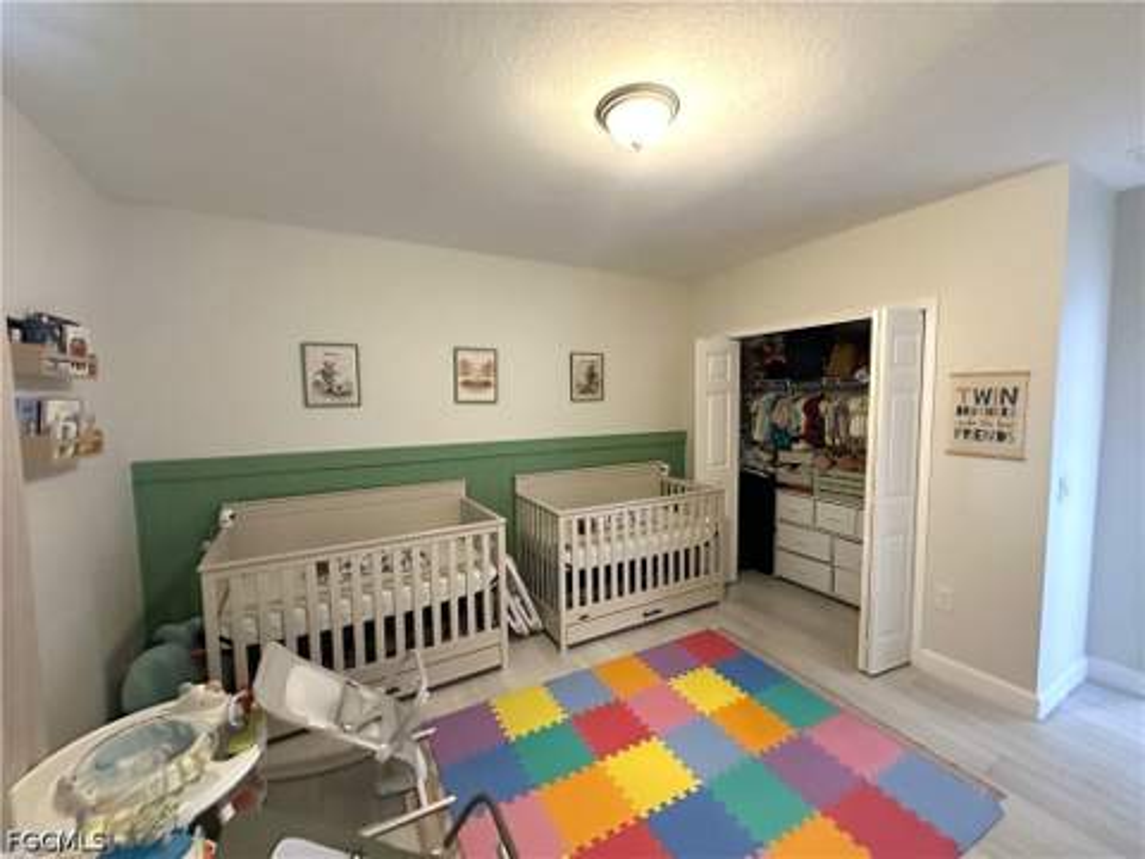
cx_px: 572
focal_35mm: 14
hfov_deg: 102.1
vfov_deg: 85.7
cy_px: 430
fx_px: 463
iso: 1000
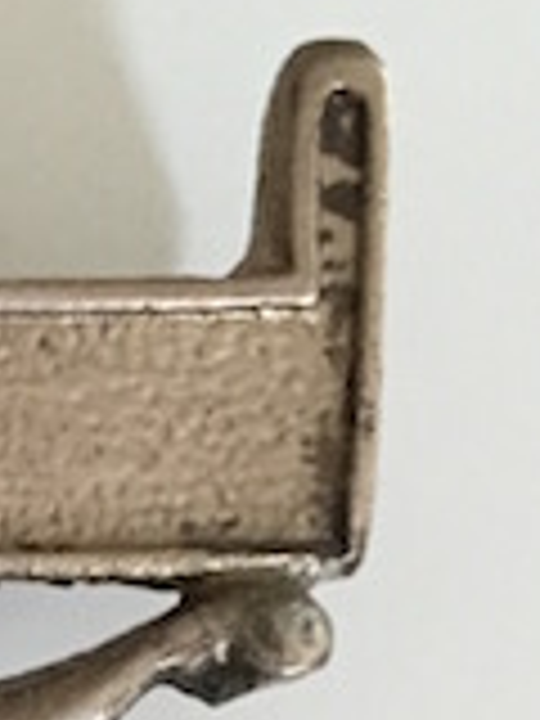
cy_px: 1125
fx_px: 3016
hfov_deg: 9.5
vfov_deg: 12.8
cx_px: -567
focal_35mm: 145
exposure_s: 1/17
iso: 250
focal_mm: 4.15
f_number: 2.2
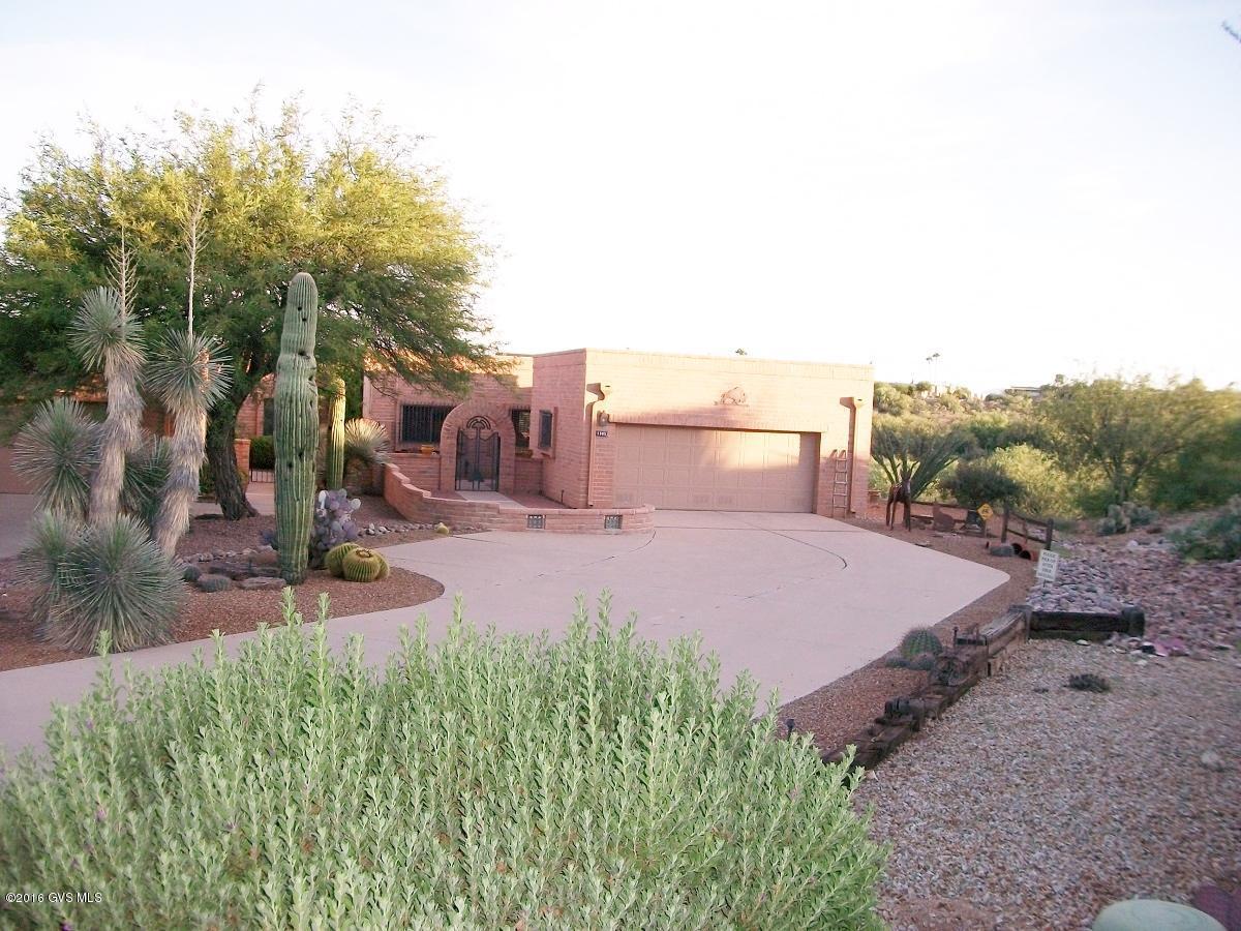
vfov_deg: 44.2
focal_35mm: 32
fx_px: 1147
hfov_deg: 56.8
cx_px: 620
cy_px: 466
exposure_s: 1/250
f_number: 2.9
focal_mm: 5.7
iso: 80
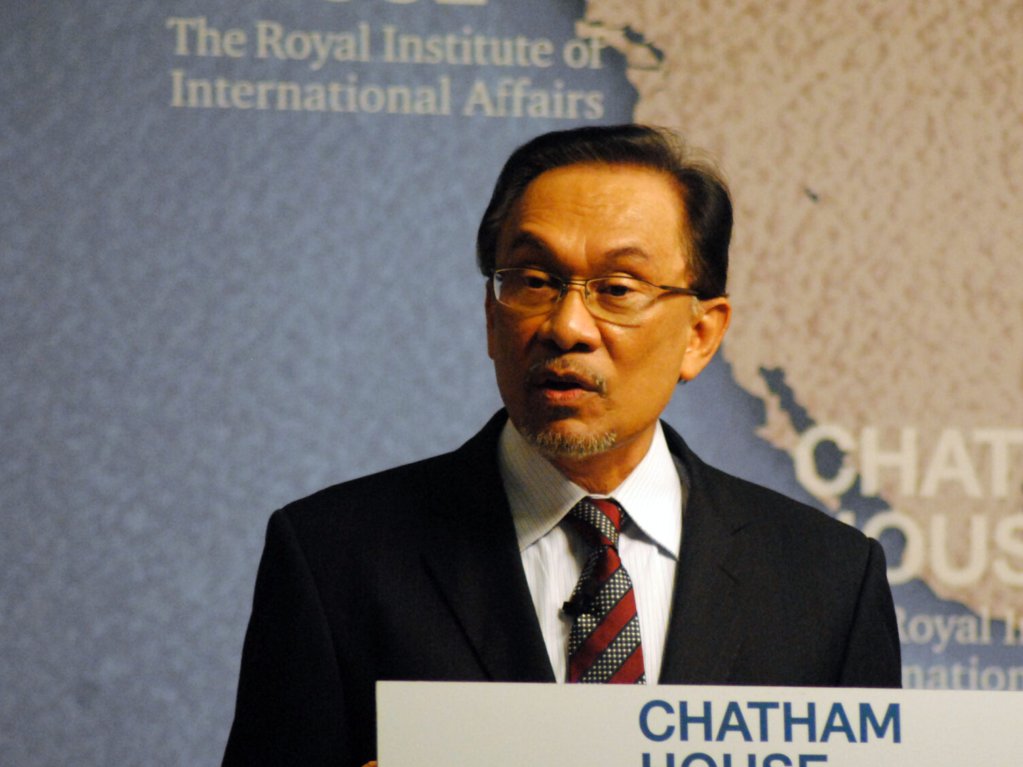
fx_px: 9565
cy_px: 454
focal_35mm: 324
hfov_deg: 6.1
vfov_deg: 4.6
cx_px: 598
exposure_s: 1/320
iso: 1600
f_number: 4.5
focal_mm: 165
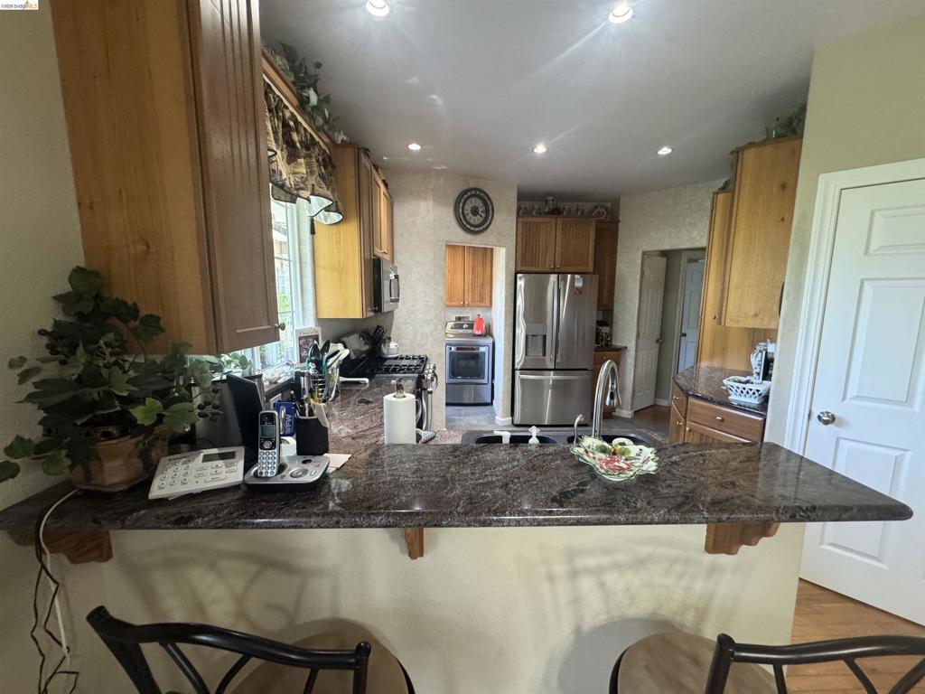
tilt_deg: -8.9
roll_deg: -0.6
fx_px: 374
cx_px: 462
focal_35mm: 14
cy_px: 347
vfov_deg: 85.7
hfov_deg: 102.1
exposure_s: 1/60
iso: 320
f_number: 2.2
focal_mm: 2.22
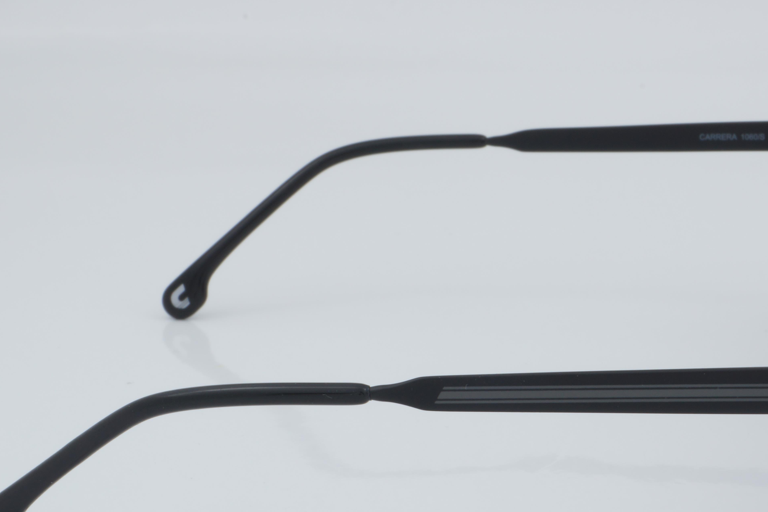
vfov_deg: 11.6
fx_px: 2517
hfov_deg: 17.3
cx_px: 538
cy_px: 325
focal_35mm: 118
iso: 100
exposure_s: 1/4
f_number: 32
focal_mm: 50
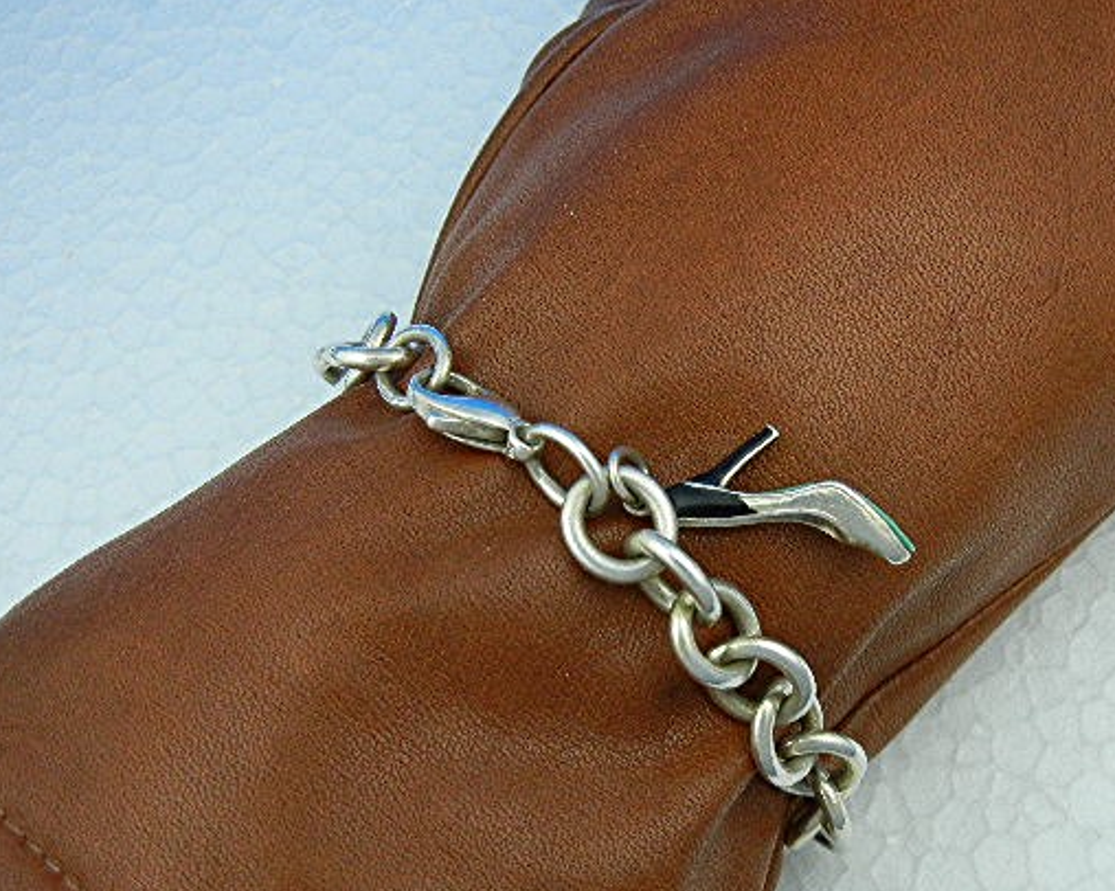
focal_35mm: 64
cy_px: 487
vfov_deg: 23.8
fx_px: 2111
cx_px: 694
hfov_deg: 29.5
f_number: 3.9
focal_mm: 9.3
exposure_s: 1/27
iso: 400
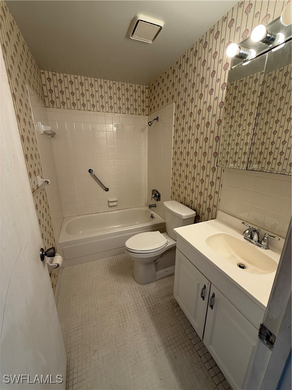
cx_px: 146
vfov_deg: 102.1
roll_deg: -0.6
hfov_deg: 85.7
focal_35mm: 14
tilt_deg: -14.0
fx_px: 157
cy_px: 195
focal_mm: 2.22
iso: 125
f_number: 2.2
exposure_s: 1/120
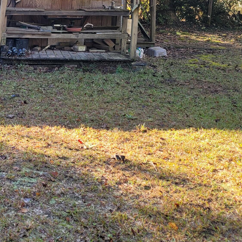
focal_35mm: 59
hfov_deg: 26.5
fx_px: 467
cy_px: 35
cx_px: -32
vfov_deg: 28.2
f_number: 1.8
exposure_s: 1/120
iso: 32
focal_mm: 7
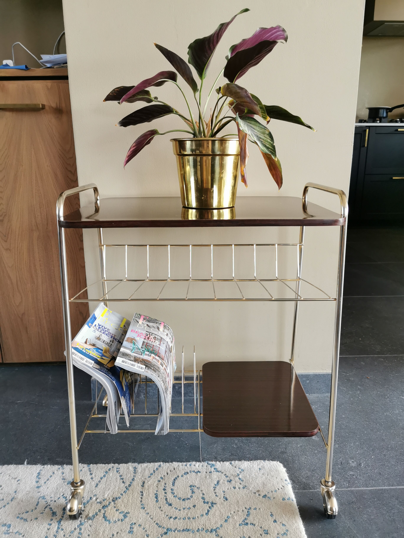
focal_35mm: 27
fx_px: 420
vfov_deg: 65.3
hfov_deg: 51.4
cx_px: 202
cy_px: 269
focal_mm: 5.56
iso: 125
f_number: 1.6
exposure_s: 1/100
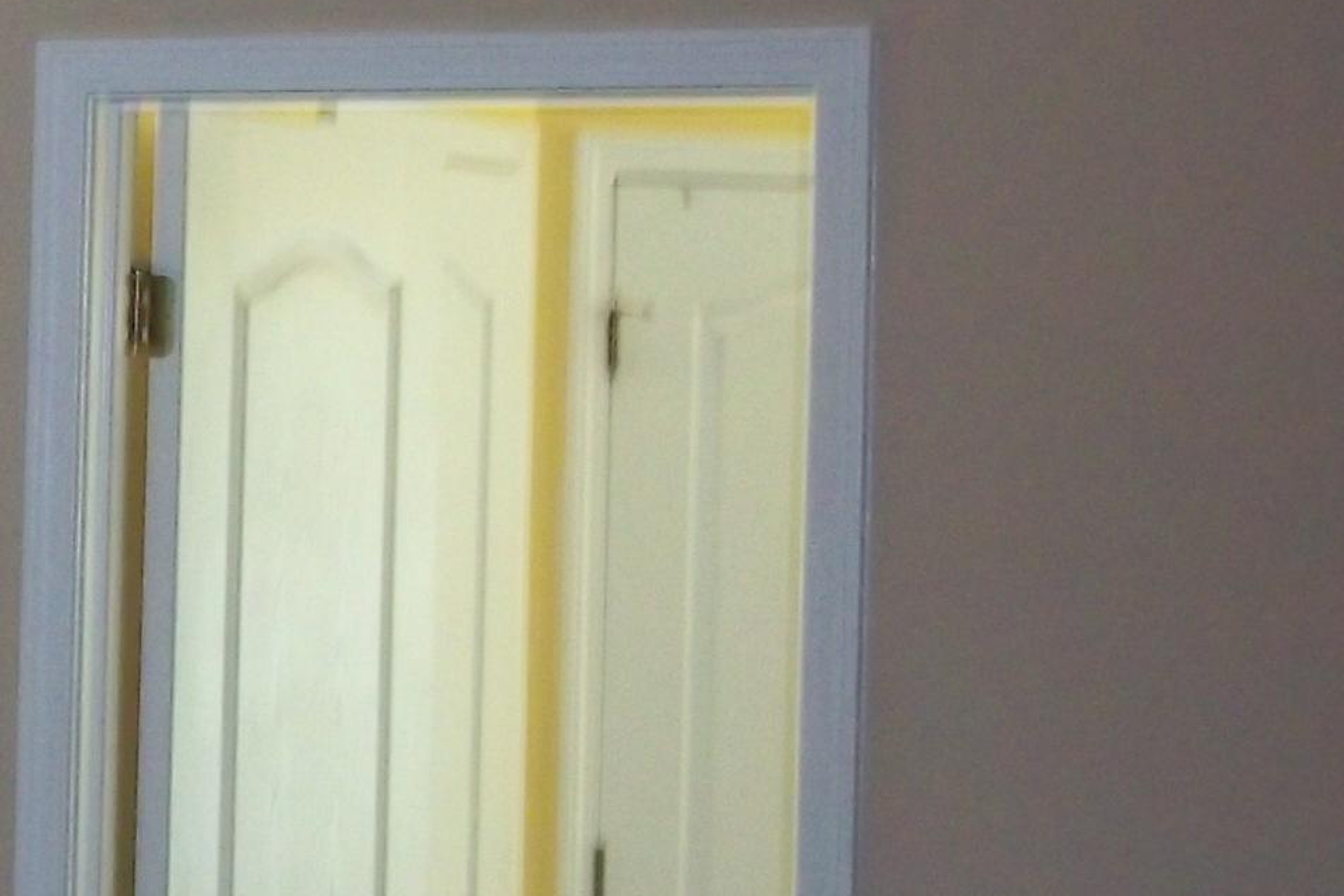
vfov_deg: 11.6
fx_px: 4406
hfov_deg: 16.3
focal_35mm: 118
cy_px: 282
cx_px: -480
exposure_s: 1/30
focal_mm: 6.5
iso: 320
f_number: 3.1
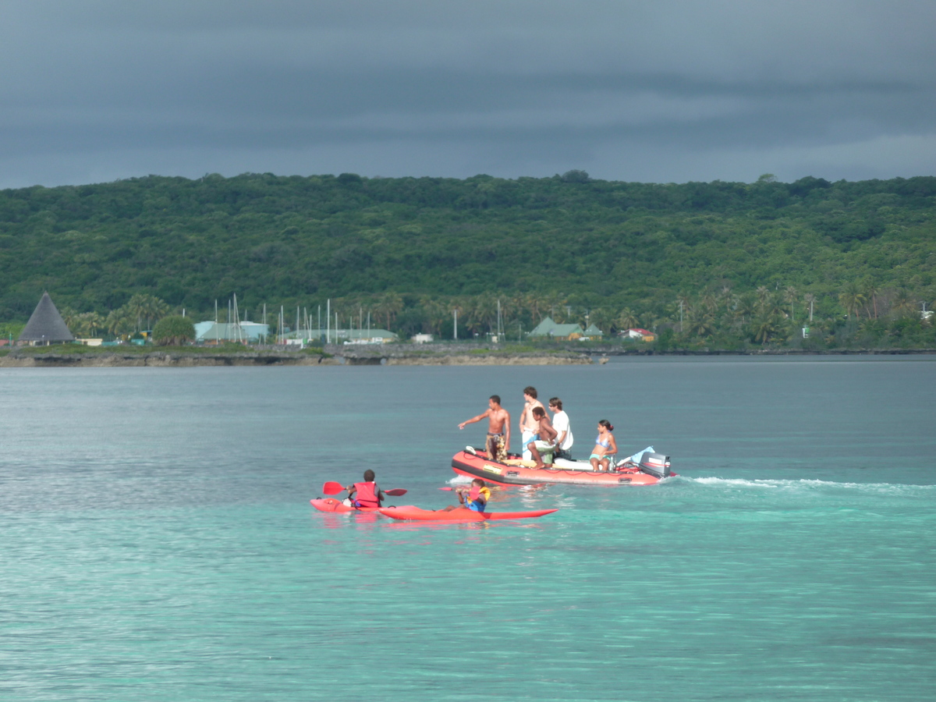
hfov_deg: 6.6
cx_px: 468
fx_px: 8112
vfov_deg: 5.0
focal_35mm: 300
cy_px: 351
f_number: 4.9
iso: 80
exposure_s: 1/250
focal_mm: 49.2
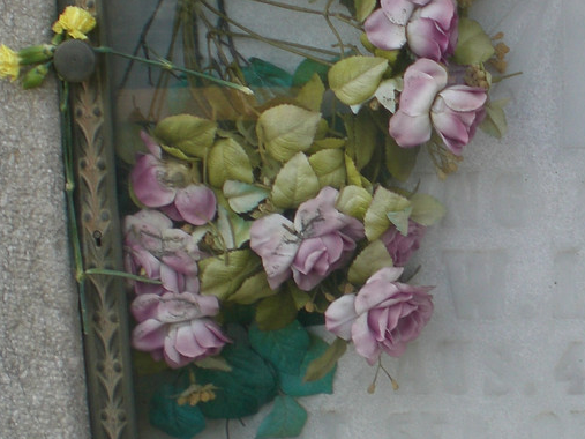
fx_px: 1352
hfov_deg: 23.6
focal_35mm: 80
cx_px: 553
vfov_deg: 18.4
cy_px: 210
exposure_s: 1/100
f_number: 3.1
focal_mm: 6.3
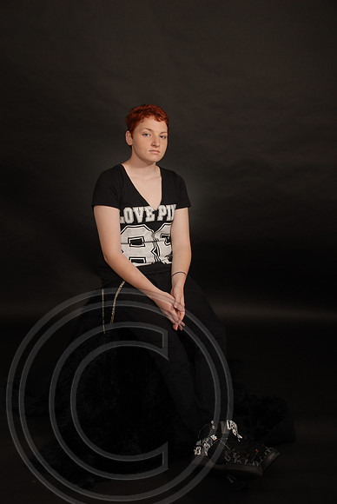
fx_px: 651
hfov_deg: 29.0
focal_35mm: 46
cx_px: 168
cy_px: 252
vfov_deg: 42.3
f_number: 5.6
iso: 100
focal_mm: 31
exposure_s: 1/125
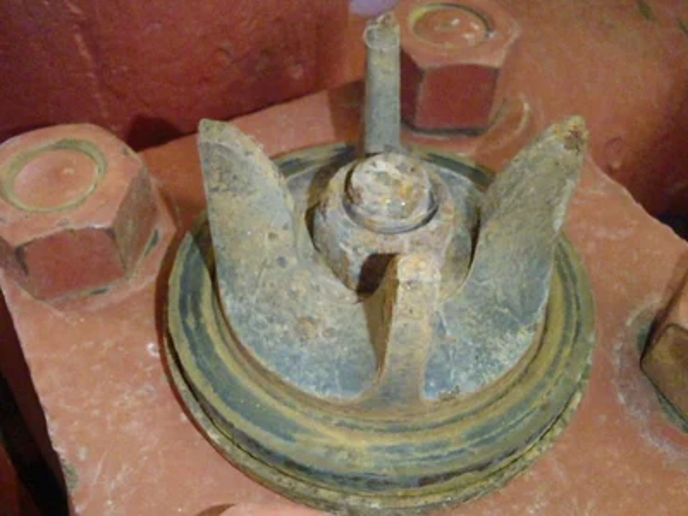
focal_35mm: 37
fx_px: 735
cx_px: 344
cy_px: 258
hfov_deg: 50.1
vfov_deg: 38.7
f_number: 4.7
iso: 2500
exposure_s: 1/30
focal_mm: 6.64
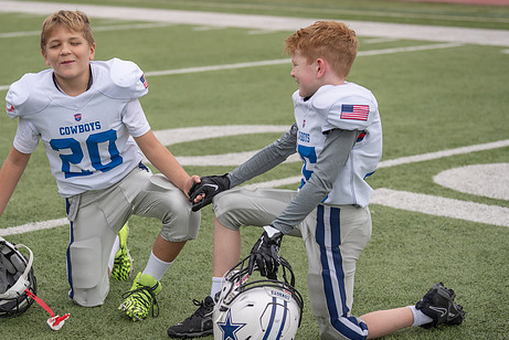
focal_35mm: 99
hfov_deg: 20.5
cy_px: 217
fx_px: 1401
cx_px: 182
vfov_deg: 13.8
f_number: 2.8
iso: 200
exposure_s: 1/1250
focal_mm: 70
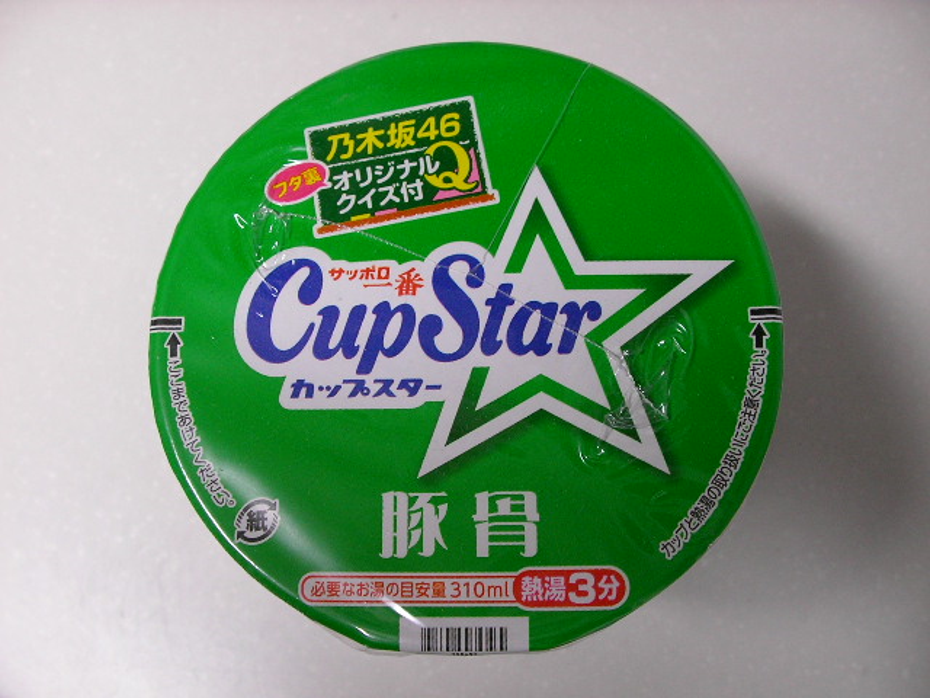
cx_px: 465
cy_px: 349
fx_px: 1021
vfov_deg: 37.7
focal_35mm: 38
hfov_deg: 49.0
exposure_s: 1/13.8
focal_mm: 5.8
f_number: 3.5
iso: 100
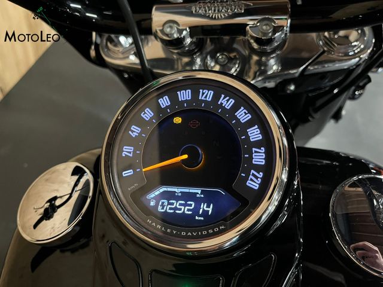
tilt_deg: -47.6
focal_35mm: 26
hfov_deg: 67.3
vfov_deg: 53.1
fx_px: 288
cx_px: 192
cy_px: 144
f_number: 1.6
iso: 500
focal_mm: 5.1
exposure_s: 1/25
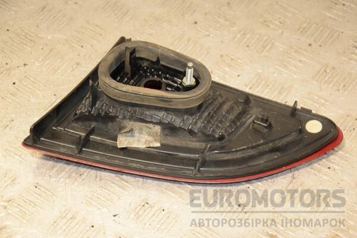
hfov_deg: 23.4
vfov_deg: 15.7
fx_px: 863
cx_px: 178
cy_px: 119
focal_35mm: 87
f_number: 5.3
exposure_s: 1/200
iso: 800
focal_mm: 58
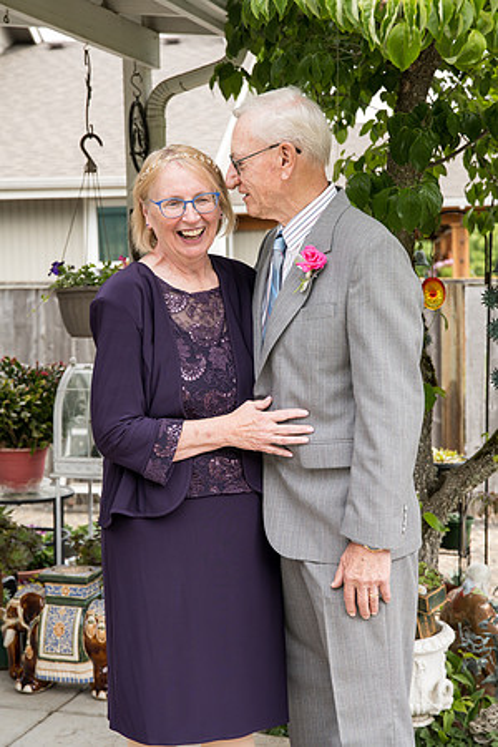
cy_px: 374
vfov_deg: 32.4
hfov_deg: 21.9
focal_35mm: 62
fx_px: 1286
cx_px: 249
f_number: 5
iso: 400
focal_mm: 62
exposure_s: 1/500
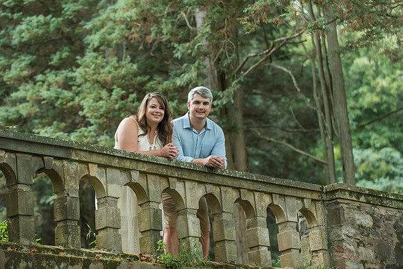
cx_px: 202
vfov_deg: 13.0
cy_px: 134
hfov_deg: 19.5
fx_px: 1176
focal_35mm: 105
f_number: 3.2
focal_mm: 105
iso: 800
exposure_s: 1/125
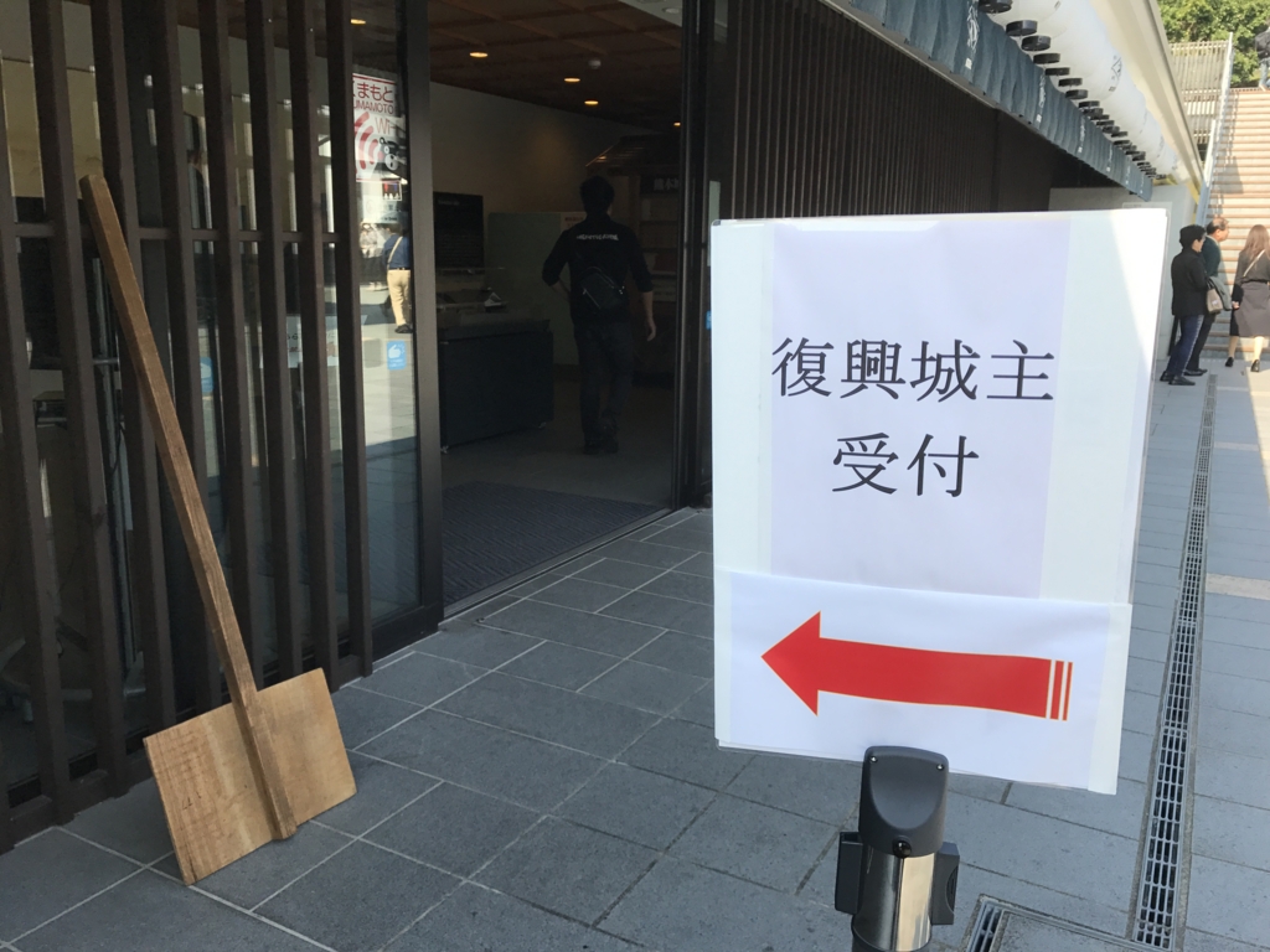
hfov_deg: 63.4
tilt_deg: -13.5
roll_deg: -1.3
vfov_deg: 49.7
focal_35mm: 28
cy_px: 476
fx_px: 1027
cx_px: 635
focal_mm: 3.99
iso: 20
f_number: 1.8
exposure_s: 1/833
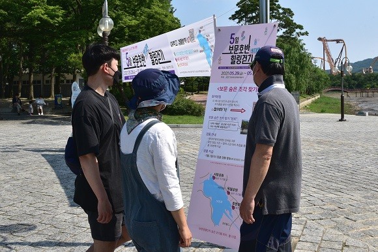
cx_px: 189
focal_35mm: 29
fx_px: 304
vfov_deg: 44.9
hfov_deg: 63.7
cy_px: 126
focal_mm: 29
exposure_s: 1/1000
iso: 1000
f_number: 16
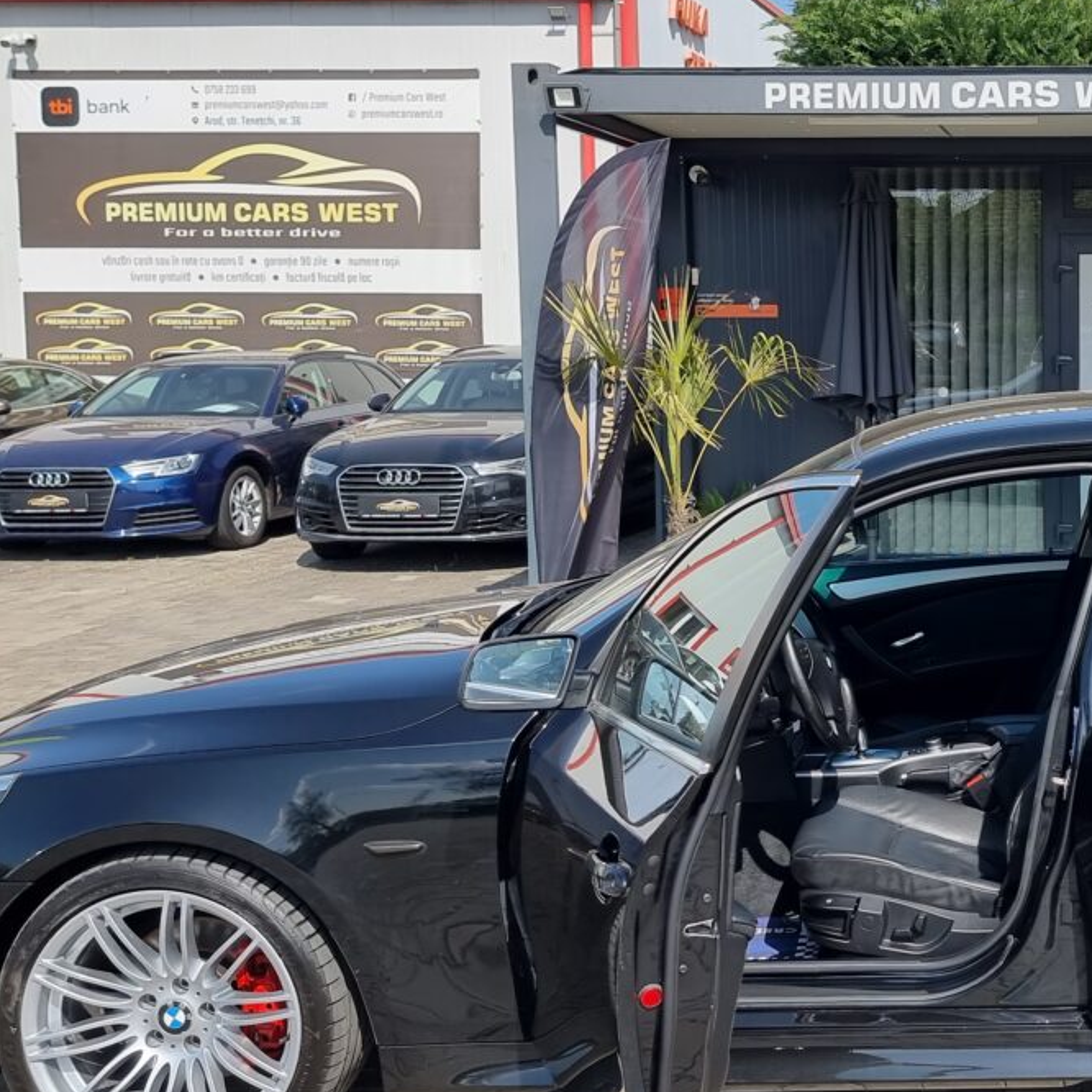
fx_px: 1820
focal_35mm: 51
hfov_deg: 31.3
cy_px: 467
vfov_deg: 33.3
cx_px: 1046
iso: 50
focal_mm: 6.7
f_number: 1.8
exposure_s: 1/662
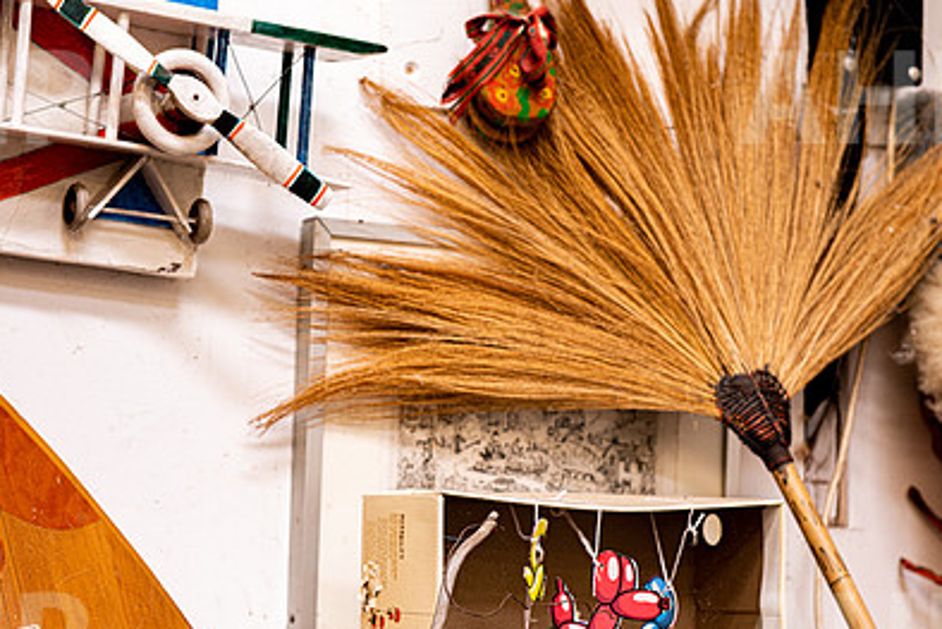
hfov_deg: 19.8
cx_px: 416
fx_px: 2696
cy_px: 381
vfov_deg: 13.3
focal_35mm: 103
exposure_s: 1/8
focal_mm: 70
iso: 64
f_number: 5.6
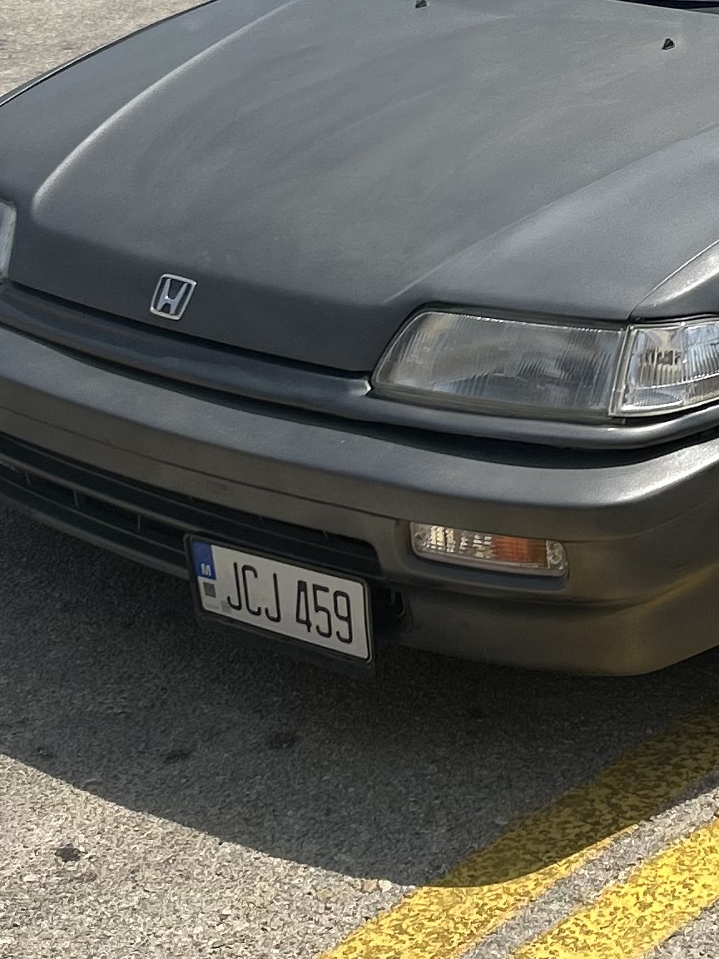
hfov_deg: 15.7
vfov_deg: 20.9
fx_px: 2520
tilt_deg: -12.6
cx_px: 826
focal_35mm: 91
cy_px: 9
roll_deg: -0.4
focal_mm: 5.7
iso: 50
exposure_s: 1/4630
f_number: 1.5
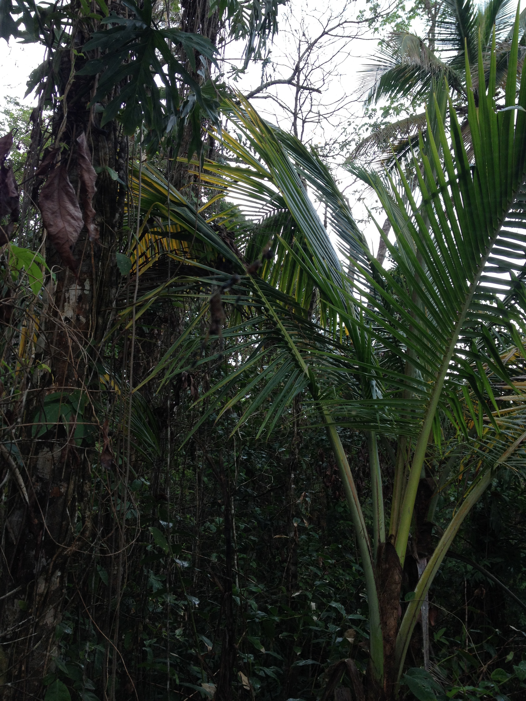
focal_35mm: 35
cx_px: 263
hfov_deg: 40.7
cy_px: 350
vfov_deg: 52.6
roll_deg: +0.9
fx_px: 709
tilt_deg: +15.7
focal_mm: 4.28
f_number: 2.4
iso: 50
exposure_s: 1/120
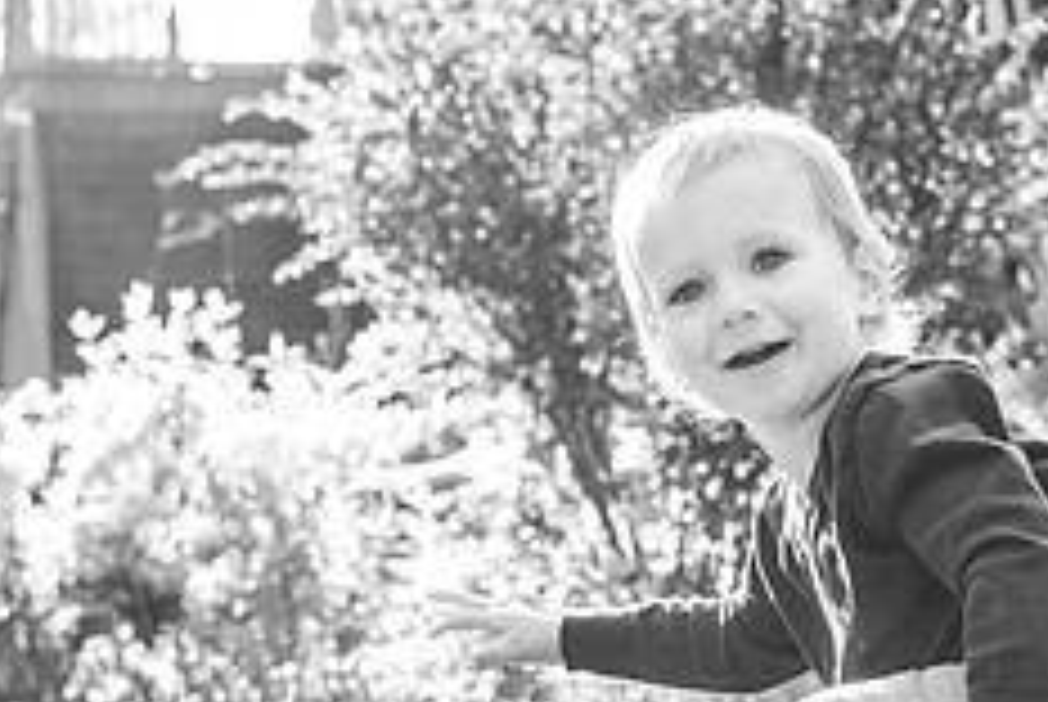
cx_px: 805
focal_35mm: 87
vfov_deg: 15.8
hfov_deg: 23.1
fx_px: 2536
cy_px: 385
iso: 800
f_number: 3.5
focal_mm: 35
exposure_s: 1/1250
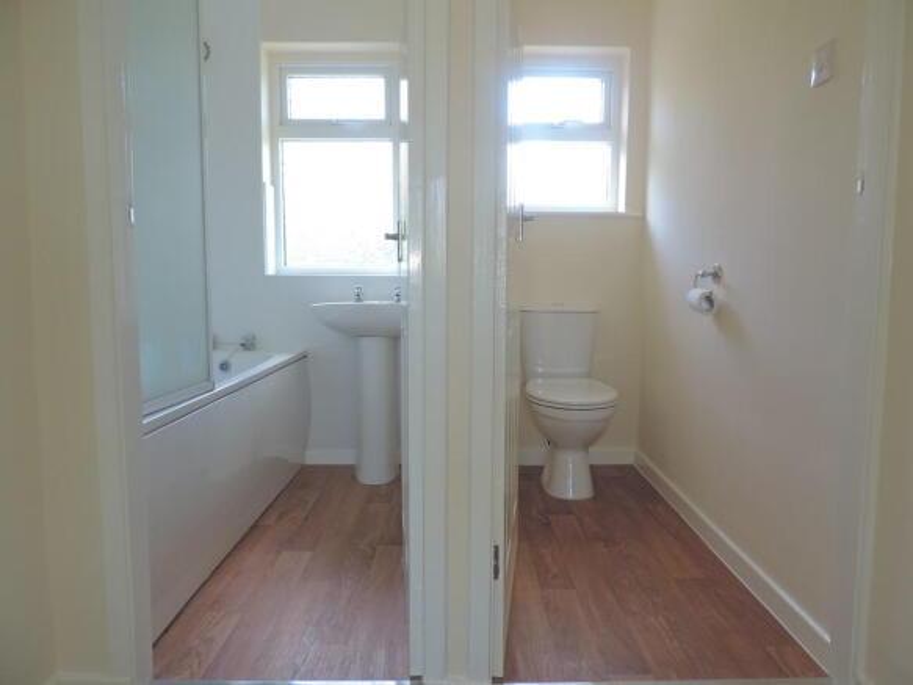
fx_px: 633
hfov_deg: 71.6
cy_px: 342
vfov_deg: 56.8
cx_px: 456
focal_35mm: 24
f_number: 3
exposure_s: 1/40
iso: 125
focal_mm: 4.3
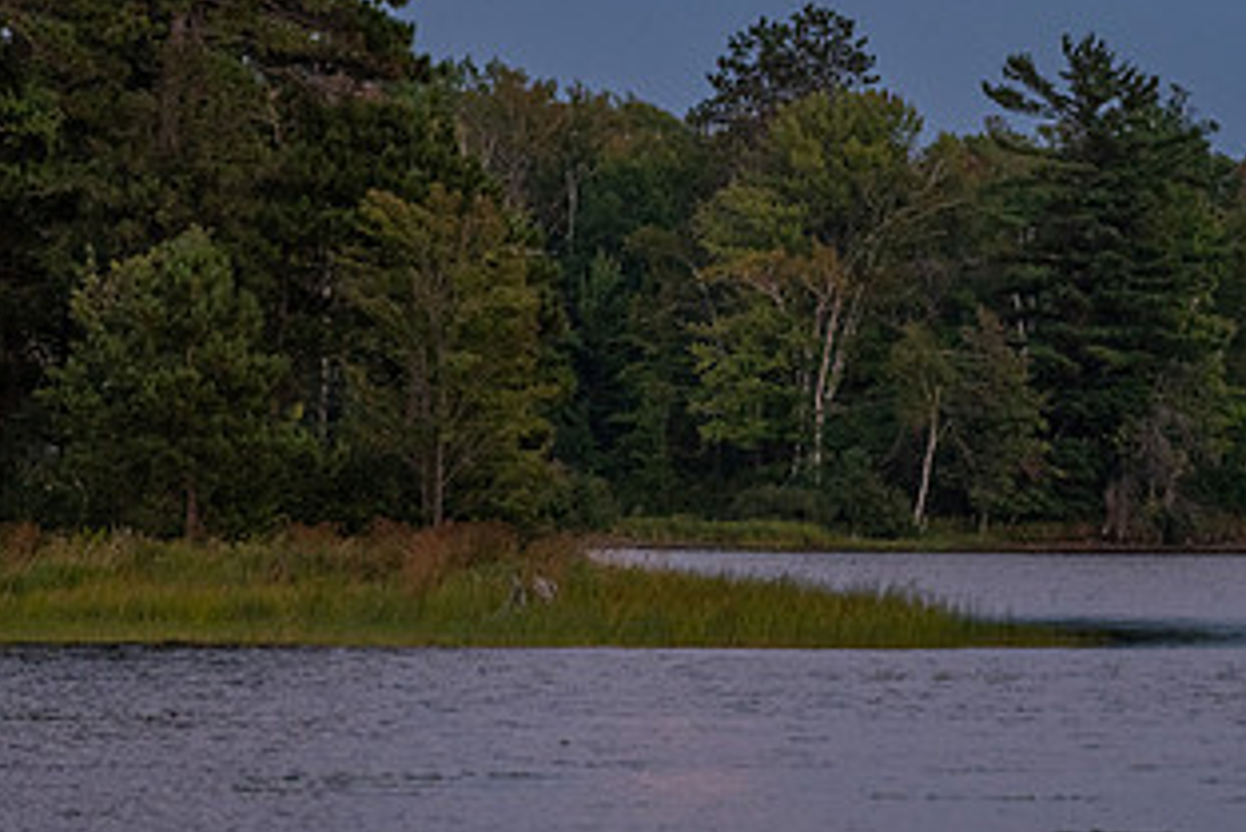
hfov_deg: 4.6
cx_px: 818
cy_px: 59
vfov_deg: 3.1
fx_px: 15408
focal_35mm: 445
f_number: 8
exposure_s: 1/60
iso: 1250
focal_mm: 232
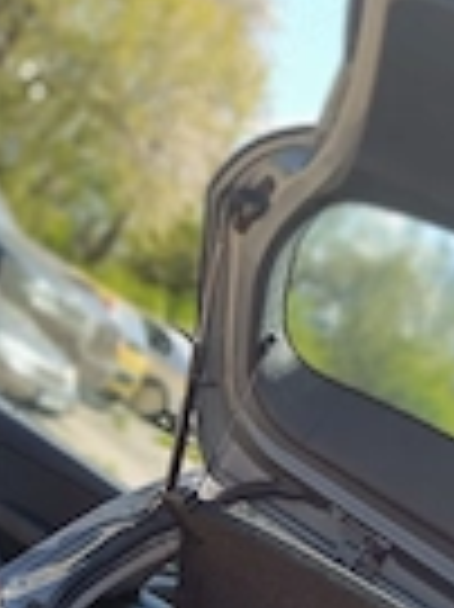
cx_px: 378
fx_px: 1244
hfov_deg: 20.4
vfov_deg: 24.1
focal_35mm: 71
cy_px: 788
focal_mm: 4.71
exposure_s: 1/156
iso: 50
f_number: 1.79
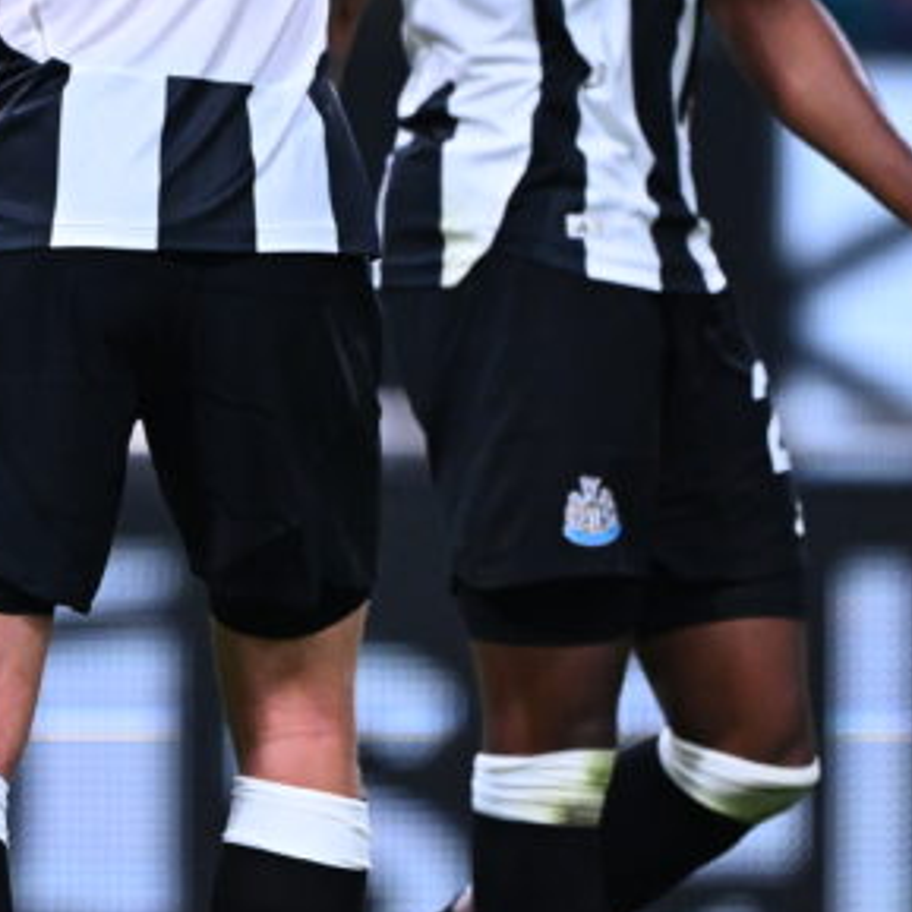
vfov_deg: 1.0
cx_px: -653
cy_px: 309
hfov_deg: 1.0
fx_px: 53921
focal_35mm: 1809
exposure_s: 1/1250
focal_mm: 400
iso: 2500
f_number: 2.8
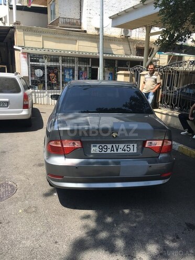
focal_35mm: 29
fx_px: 218
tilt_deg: -13.2
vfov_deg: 61.7
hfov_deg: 48.2
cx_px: 98
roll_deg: -2.0
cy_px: 130
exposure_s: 1/680
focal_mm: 4.15
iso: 25
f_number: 2.2
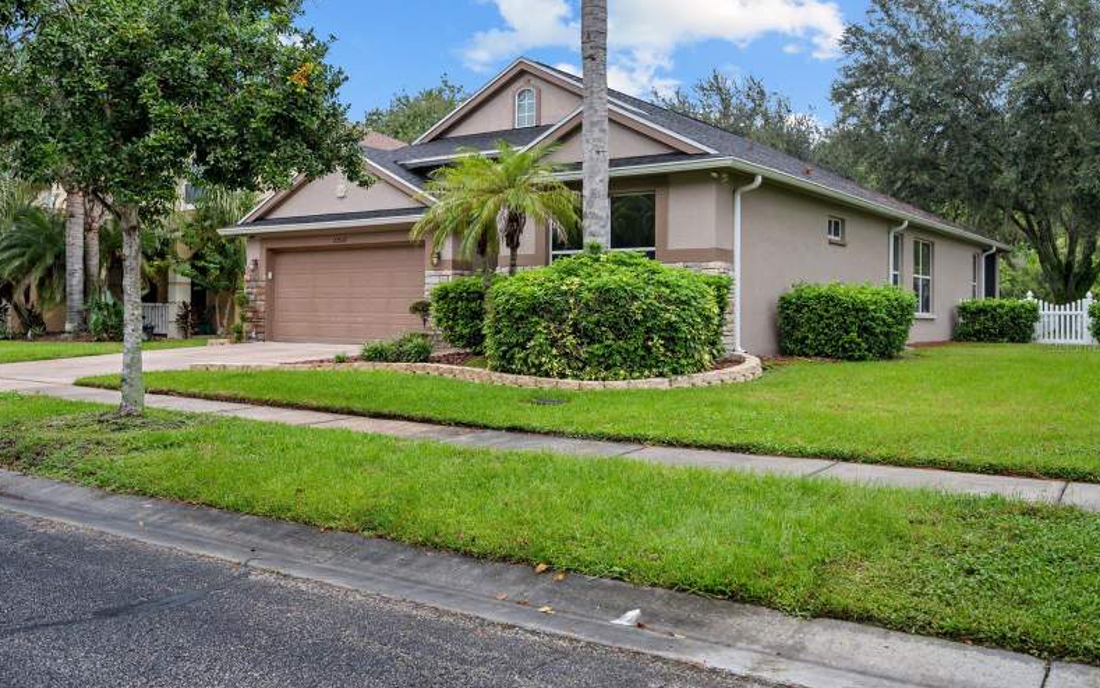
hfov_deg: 61.2
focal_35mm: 31
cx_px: 552
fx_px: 929
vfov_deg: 40.6
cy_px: 347
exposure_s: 1/40
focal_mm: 30
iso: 100
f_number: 4
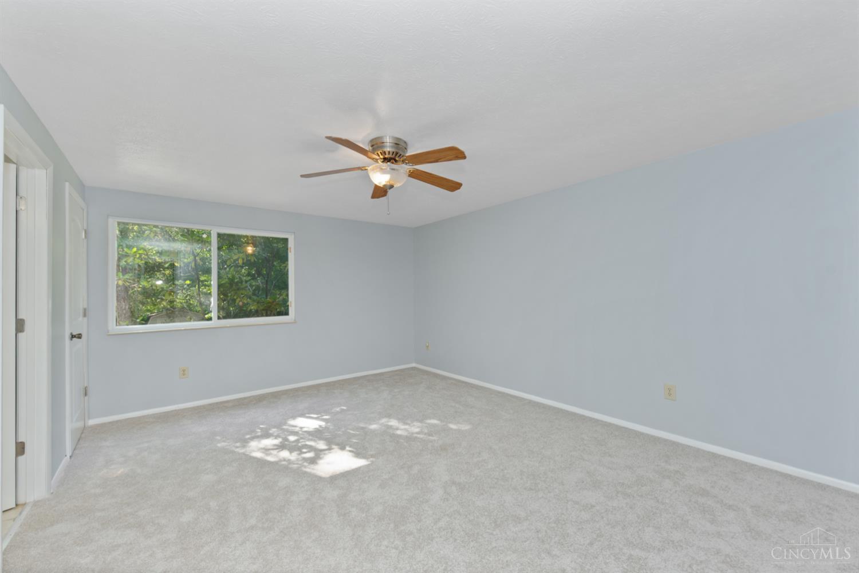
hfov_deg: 104.3
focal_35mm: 14
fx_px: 334
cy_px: 286
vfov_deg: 81.2
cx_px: 430
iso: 400
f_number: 5.6
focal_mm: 14
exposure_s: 1/25
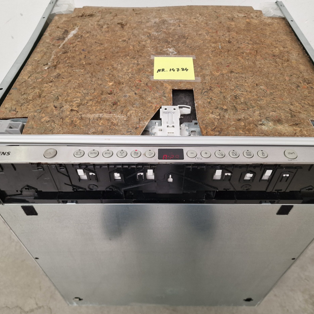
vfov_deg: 57.3
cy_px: 154
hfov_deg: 57.3
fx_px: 287
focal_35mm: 28
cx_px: 161
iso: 160
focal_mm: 6.4
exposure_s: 1/100
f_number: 1.8
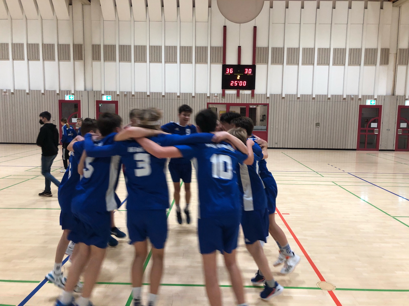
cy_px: 153
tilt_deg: -4.4
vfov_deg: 49.7
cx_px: 204
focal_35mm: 28
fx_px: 331
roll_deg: +1.1
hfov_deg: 63.4
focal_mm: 3.99
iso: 50
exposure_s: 1/17
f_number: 1.8
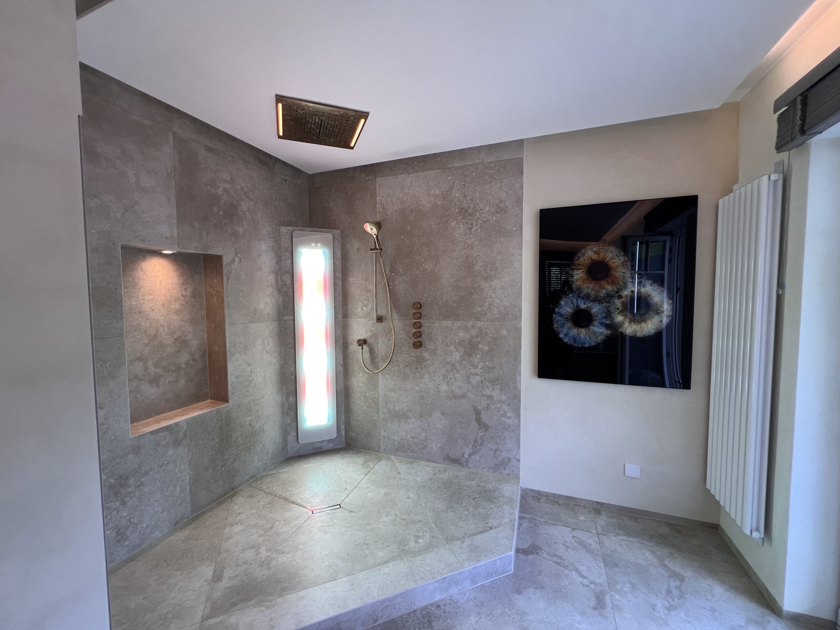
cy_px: 315
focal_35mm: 13
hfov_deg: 106.2
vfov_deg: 89.9
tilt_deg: -2.8
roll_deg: +1.0
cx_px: 420
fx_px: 315
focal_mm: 1.57
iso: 64
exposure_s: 1/100
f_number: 1.8
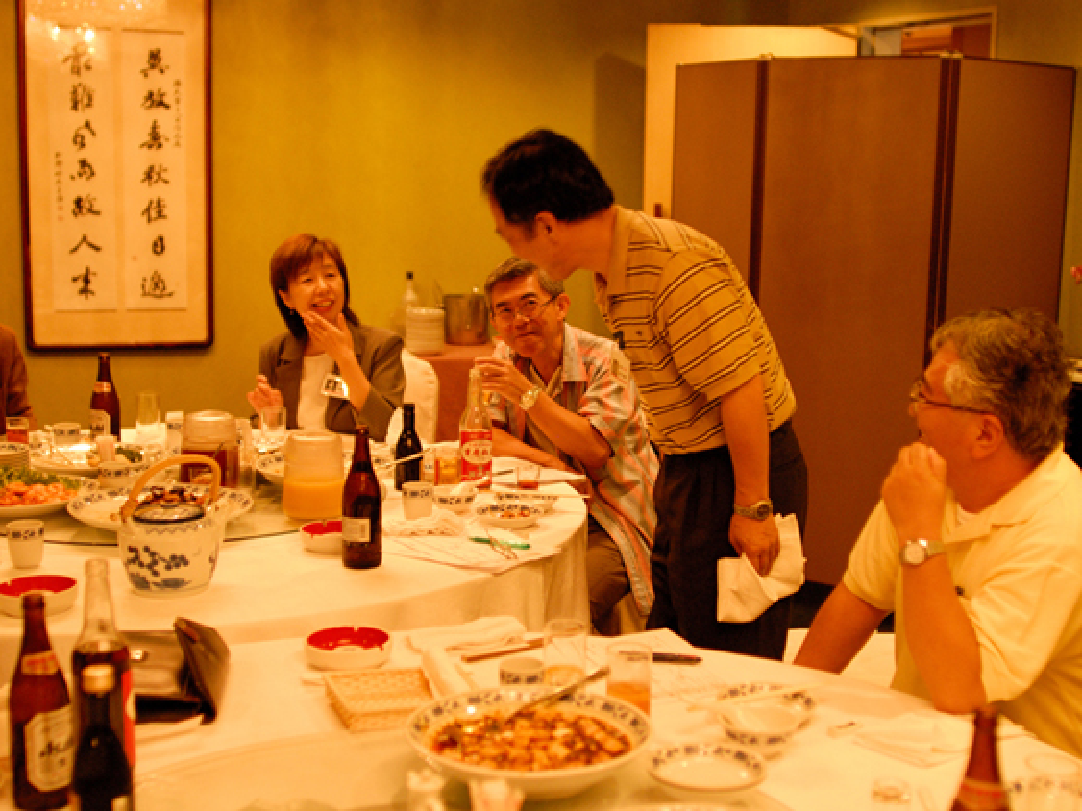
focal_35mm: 46
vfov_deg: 31.5
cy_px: 405
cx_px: 603
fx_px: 1438
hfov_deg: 41.2
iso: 800
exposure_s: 1/100
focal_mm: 28
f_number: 2
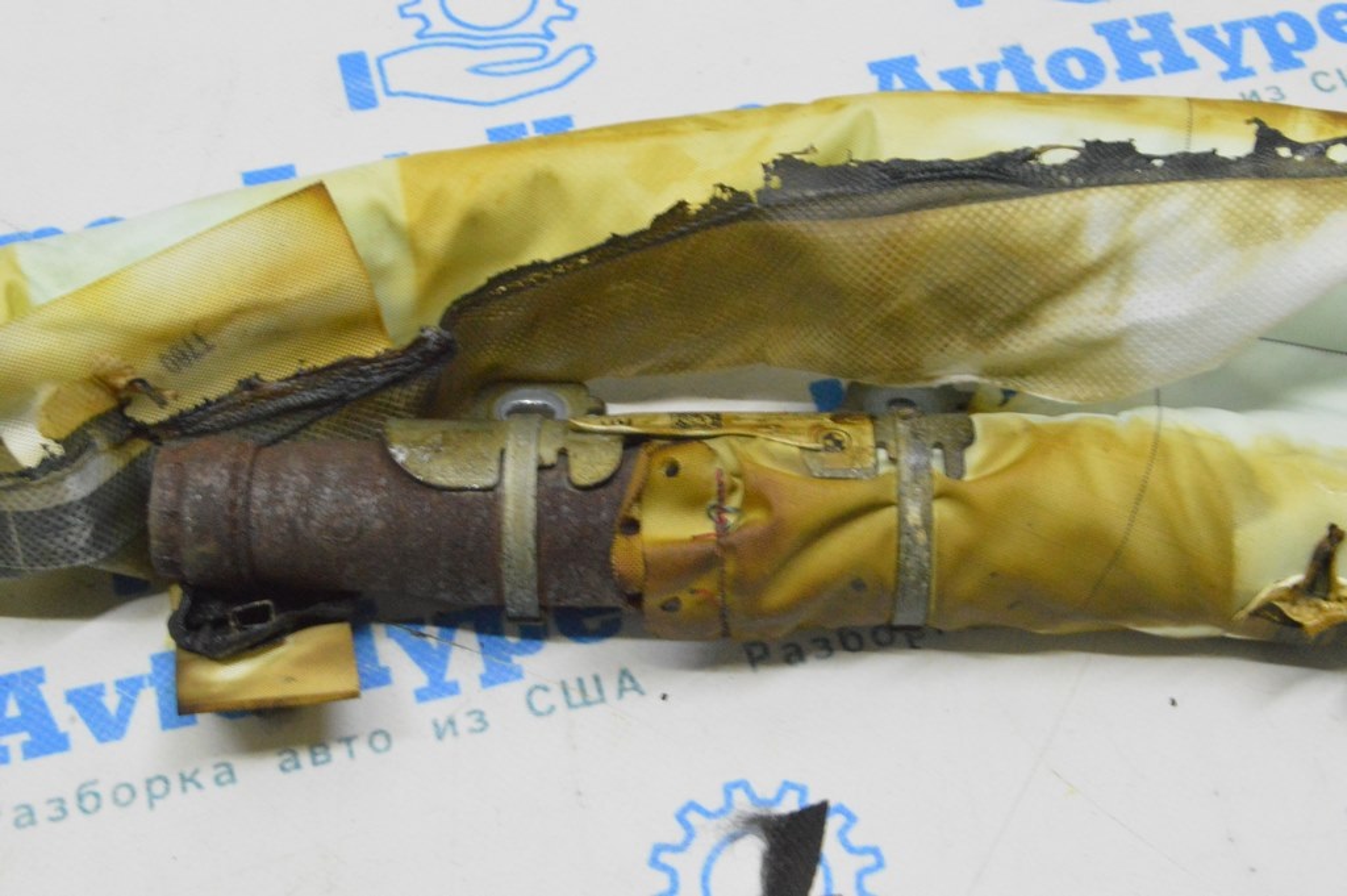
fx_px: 2524
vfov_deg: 20.1
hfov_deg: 29.9
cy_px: 448
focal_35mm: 68
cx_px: 674
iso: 6400
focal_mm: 45
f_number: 20
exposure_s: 1/20
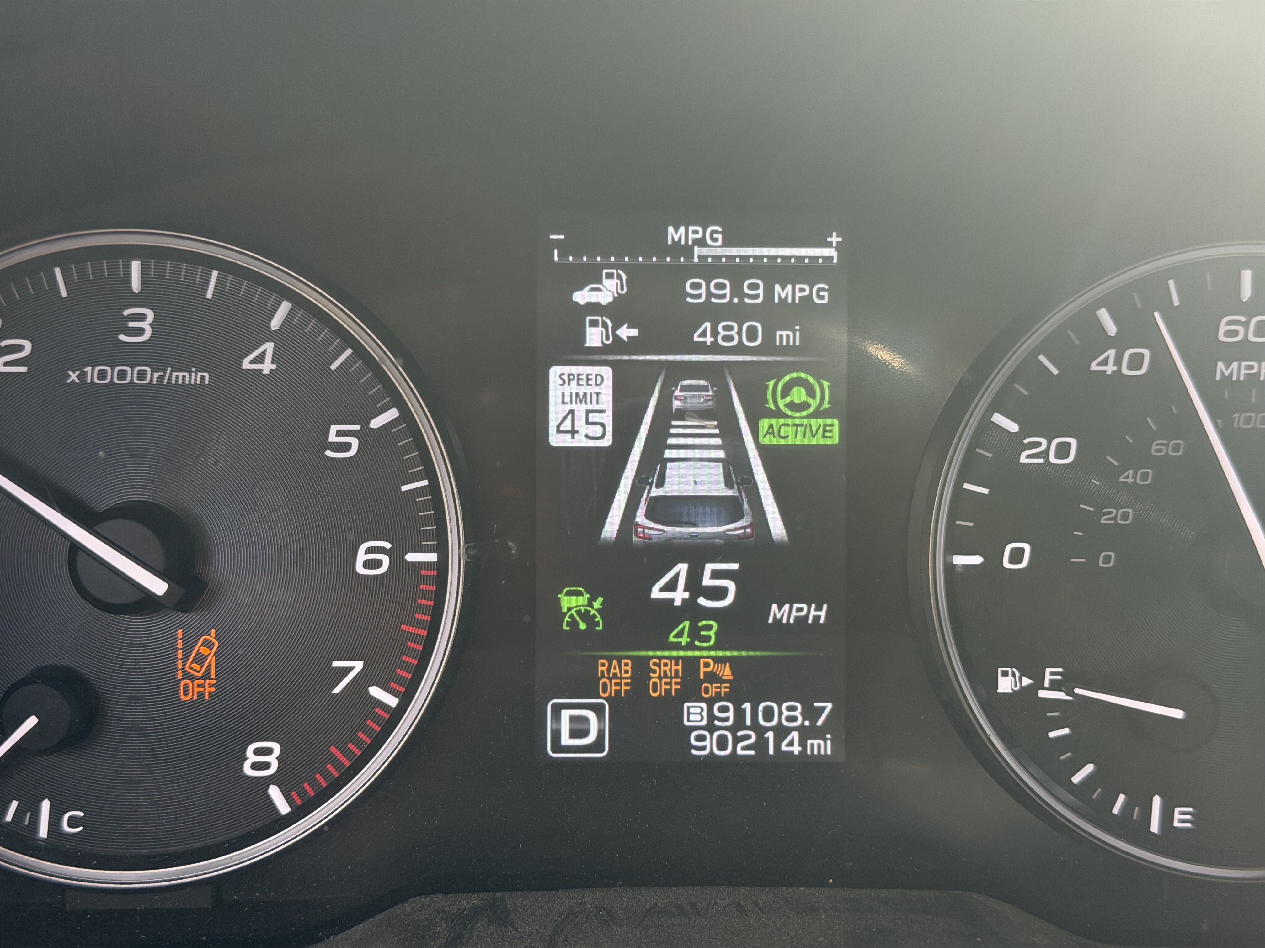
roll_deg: -1.9
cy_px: 474
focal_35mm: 48
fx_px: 1754
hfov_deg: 39.7
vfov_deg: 30.3
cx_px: 632
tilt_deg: -24.7
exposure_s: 1/121
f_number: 1.78
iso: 80
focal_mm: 6.76
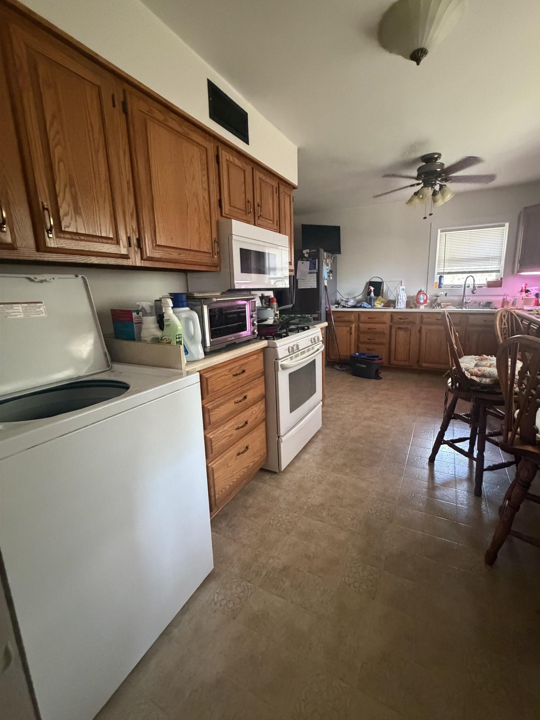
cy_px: 352
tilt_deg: -10.8
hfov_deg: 81.6
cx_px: 289
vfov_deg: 98.1
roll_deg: +1.7
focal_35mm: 15
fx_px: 312
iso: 1000
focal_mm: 2.22
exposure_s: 1/60
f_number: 2.2
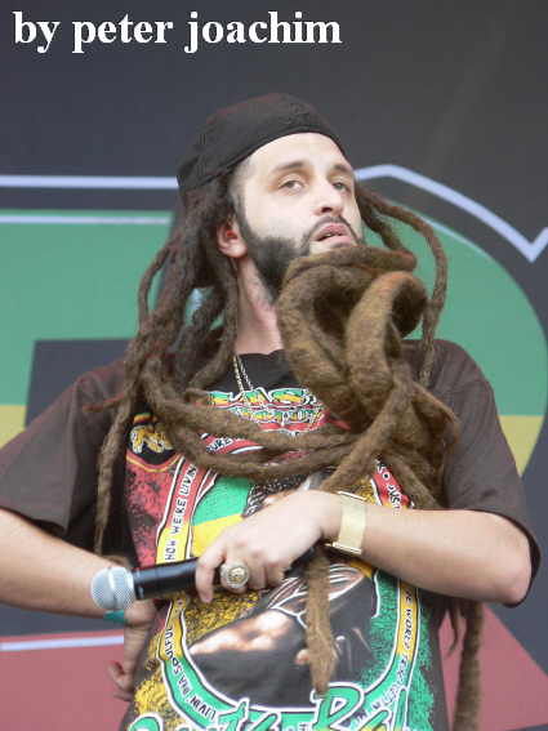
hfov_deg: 6.3
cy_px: 366
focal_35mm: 237
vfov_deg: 8.4
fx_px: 5004
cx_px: 274
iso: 64
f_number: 3.3
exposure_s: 1/50
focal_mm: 40.7
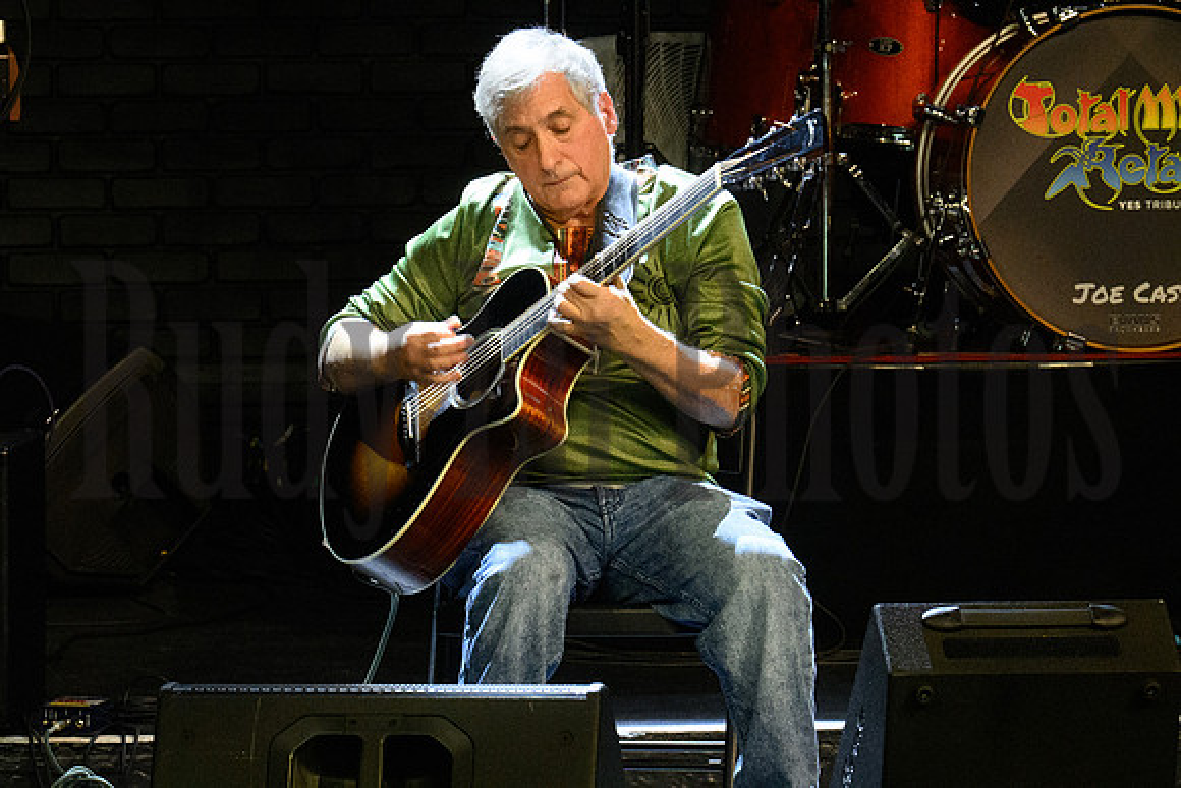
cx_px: 590
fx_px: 9844
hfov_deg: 6.9
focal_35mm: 300
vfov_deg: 4.6
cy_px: 394
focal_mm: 200
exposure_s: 1/50
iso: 12800
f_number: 11
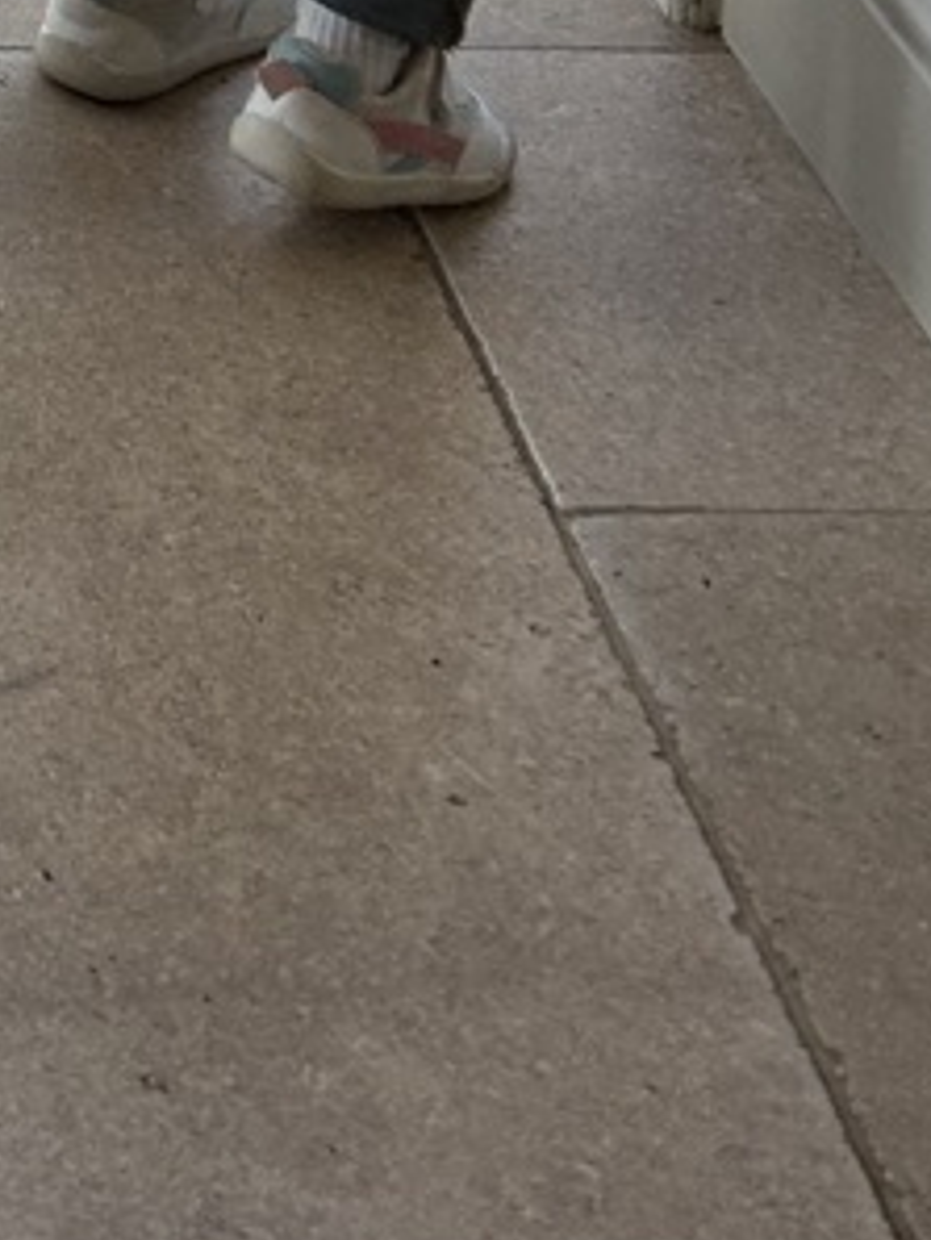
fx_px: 3763
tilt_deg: -14.1
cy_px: -1010
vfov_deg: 15.9
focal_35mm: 105
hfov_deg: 13.1
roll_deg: -0.4
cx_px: -568
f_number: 1.5
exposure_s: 1/604
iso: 50
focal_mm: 5.7
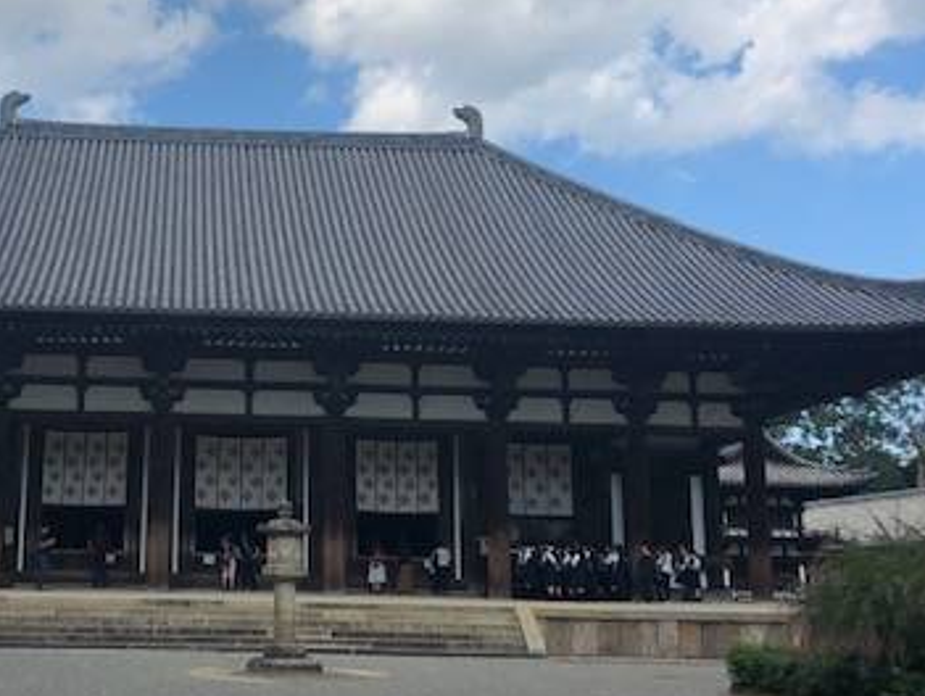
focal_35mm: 51
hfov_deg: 36.6
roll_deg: +0.4
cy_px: 330
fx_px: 1364
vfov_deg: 28.6
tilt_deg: +9.0
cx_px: 232
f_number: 1.8
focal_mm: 3.99
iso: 20
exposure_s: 1/2183
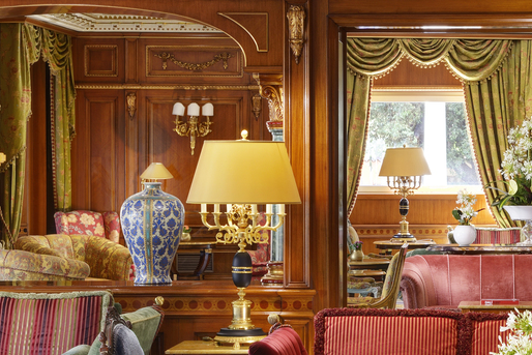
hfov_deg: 14.4
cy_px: 234
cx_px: 537
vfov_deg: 9.8
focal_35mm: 140
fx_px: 2069
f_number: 14
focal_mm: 60
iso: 100
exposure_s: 1/200
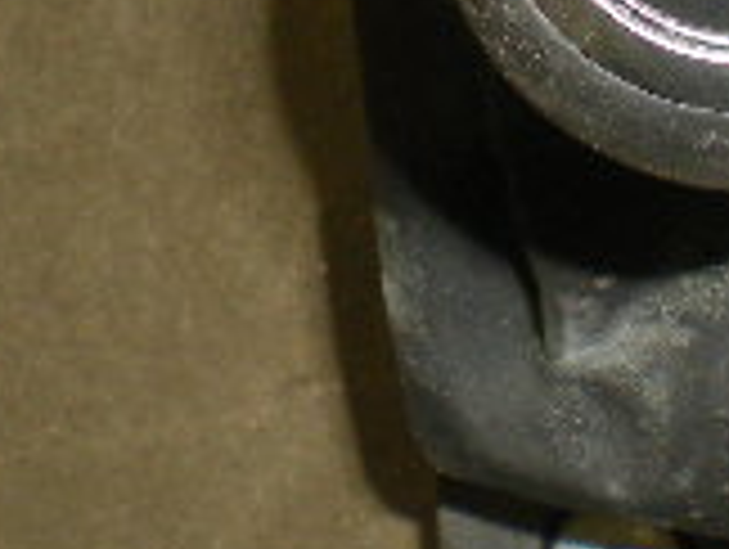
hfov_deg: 13.1
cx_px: 580
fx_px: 3164
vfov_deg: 9.9
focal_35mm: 150
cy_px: 36
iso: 147
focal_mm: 6.3
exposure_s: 1/60
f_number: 4.6
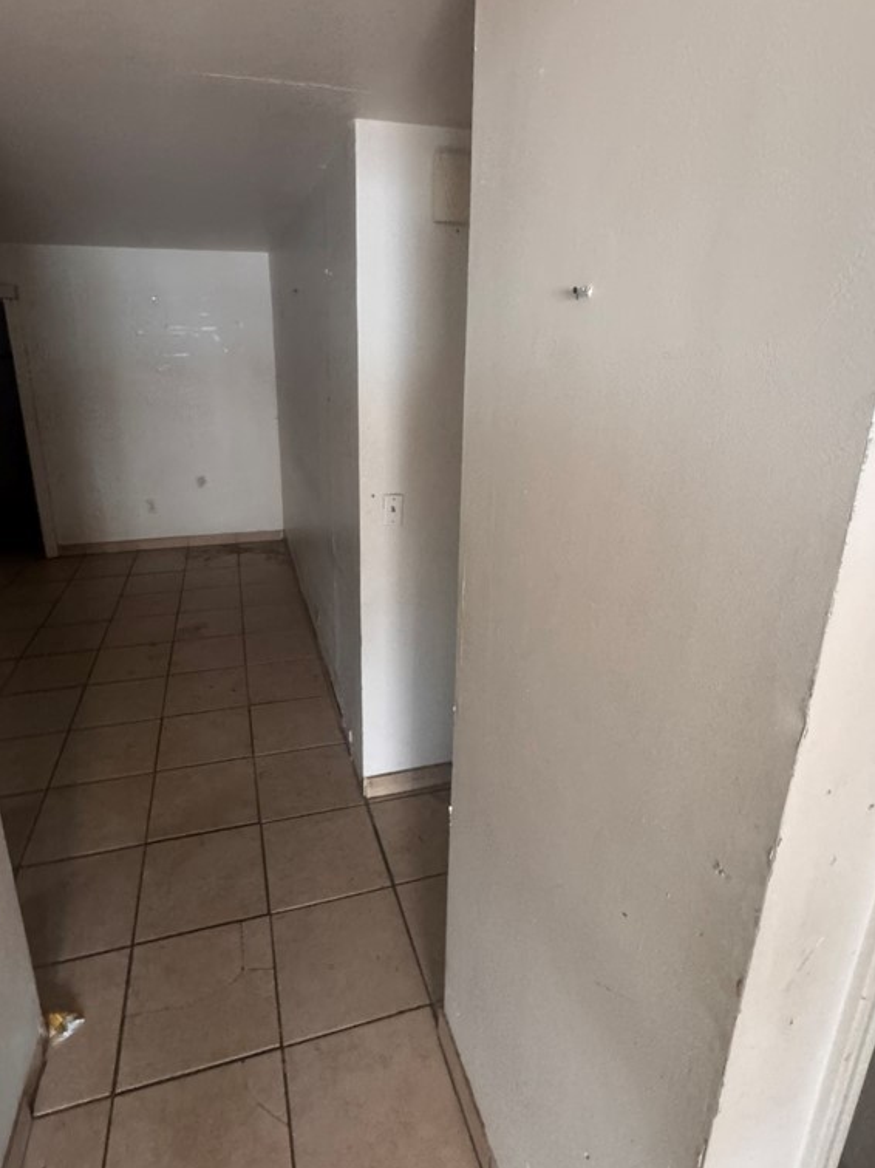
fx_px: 641
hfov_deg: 68.5
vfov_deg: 84.4
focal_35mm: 19
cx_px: 396
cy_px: 529
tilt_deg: -20.7
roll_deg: -1.4
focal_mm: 2.22
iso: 640
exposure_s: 1/60
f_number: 2.2
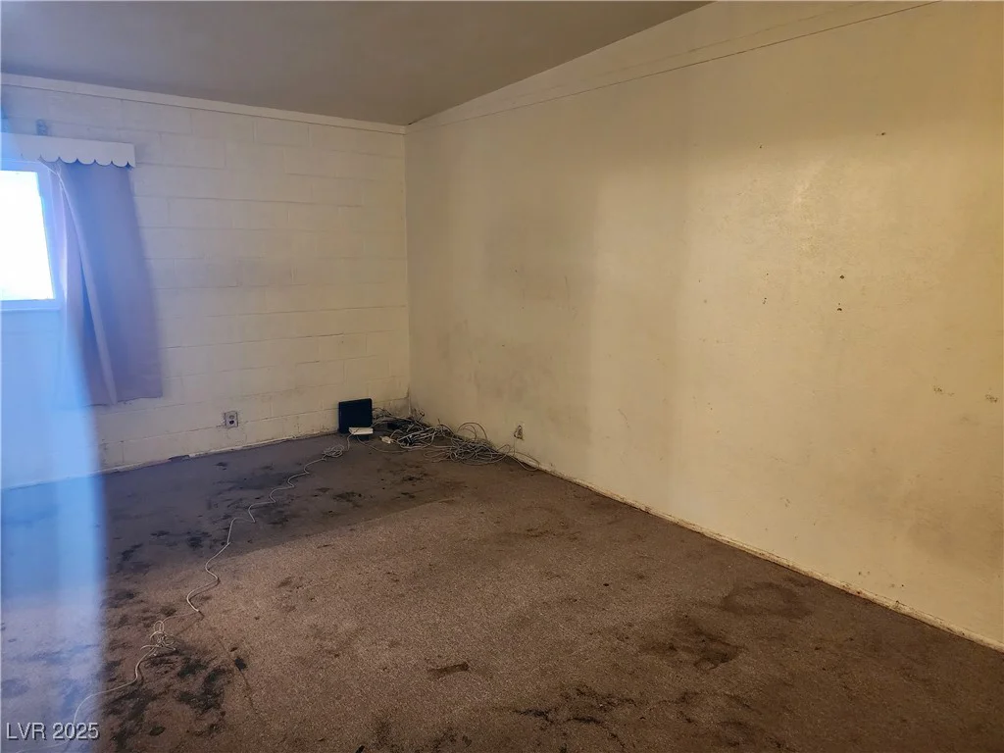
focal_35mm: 23
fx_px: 667
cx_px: 502
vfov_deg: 58.9
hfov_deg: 73.9
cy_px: 376
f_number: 1.8
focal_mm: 6.4
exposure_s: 1/40
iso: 640
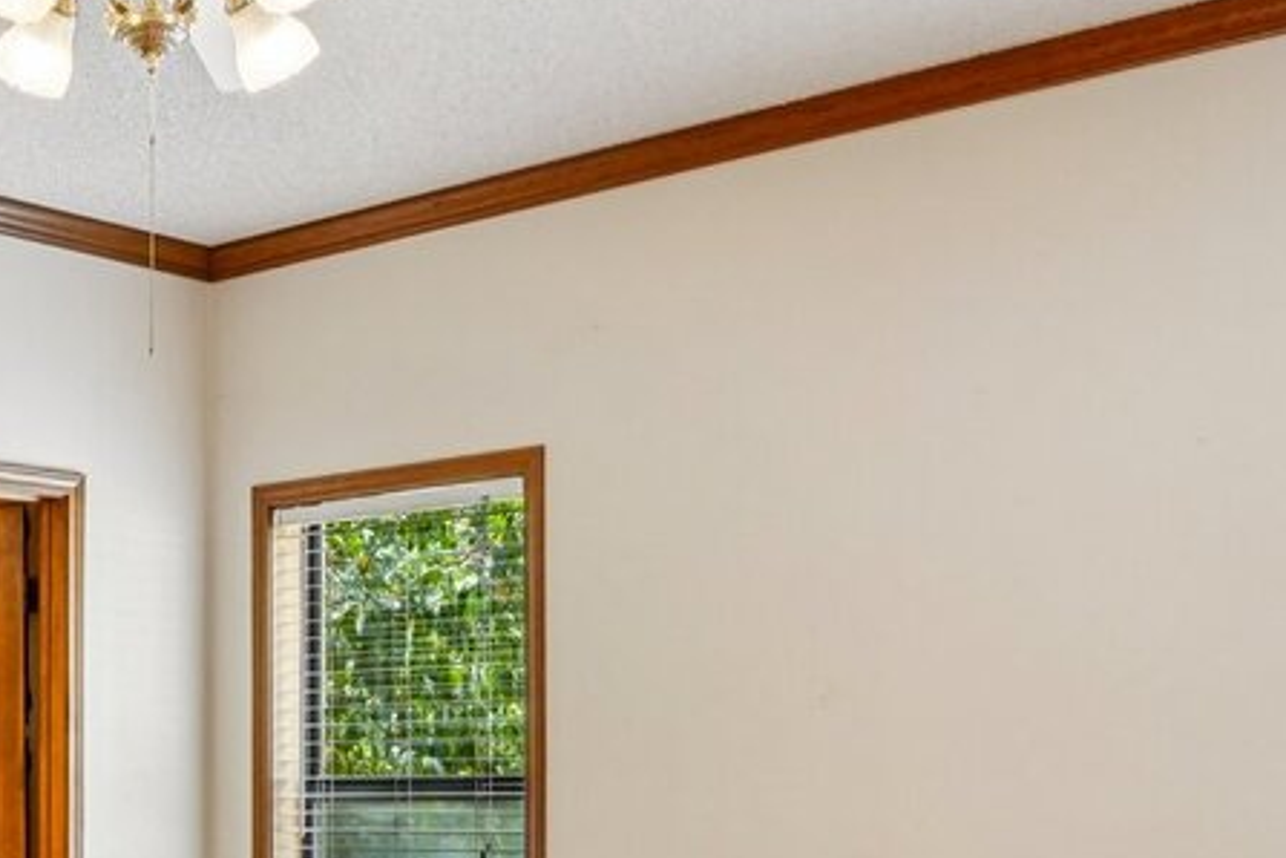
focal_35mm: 58
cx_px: 29
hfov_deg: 32.0
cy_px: 867
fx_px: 2072
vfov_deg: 22.4
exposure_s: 1/15
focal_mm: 16
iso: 400
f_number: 8
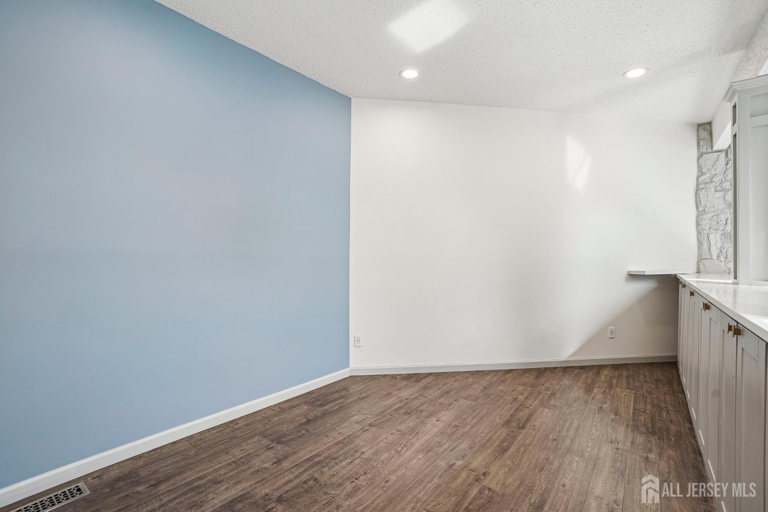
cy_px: 256
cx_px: 384
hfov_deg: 96.8
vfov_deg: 73.7
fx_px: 341
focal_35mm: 16
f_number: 8
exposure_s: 1/30
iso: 125
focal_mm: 16
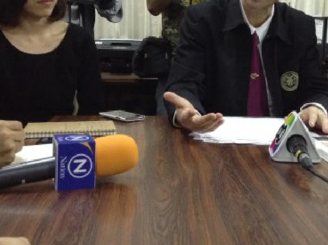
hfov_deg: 33.0
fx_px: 549
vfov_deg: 24.9
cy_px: 65
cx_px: 219
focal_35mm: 58
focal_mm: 3.3
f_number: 2.4
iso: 250
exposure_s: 1/24
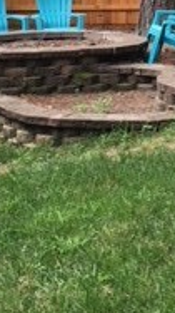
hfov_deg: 11.1
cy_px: -57
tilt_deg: -0.1
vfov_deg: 18.8
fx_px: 892
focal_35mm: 108
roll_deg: -0.5
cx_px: 167
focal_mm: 4.15
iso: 25
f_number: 2.2
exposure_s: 1/146
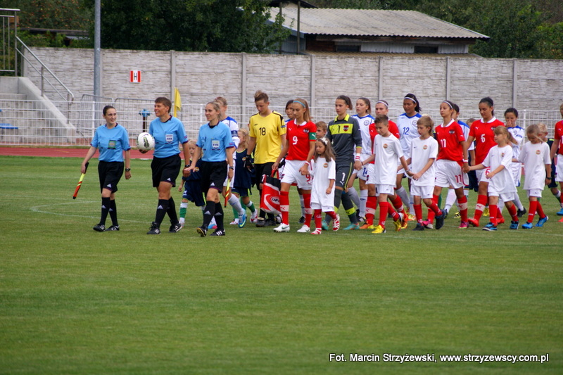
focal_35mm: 300
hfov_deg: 6.9
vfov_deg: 4.6
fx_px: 4690
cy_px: 188
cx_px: 282
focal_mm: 200
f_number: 5.6
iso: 320
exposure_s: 1/320
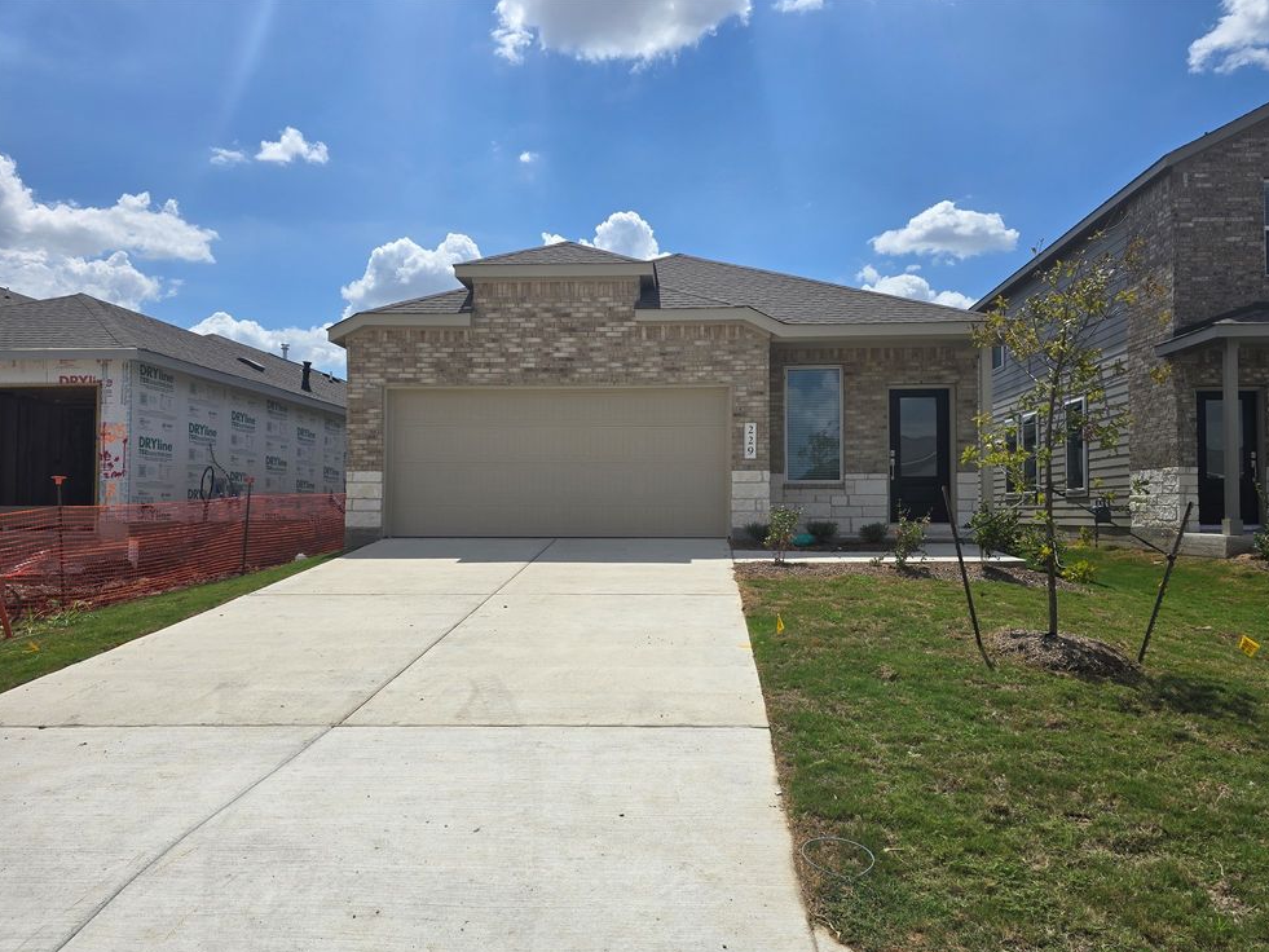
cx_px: 653
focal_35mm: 24
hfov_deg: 71.6
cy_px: 493
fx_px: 880
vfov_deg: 56.8
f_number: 1.7
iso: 12
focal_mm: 6.3
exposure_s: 1/1794
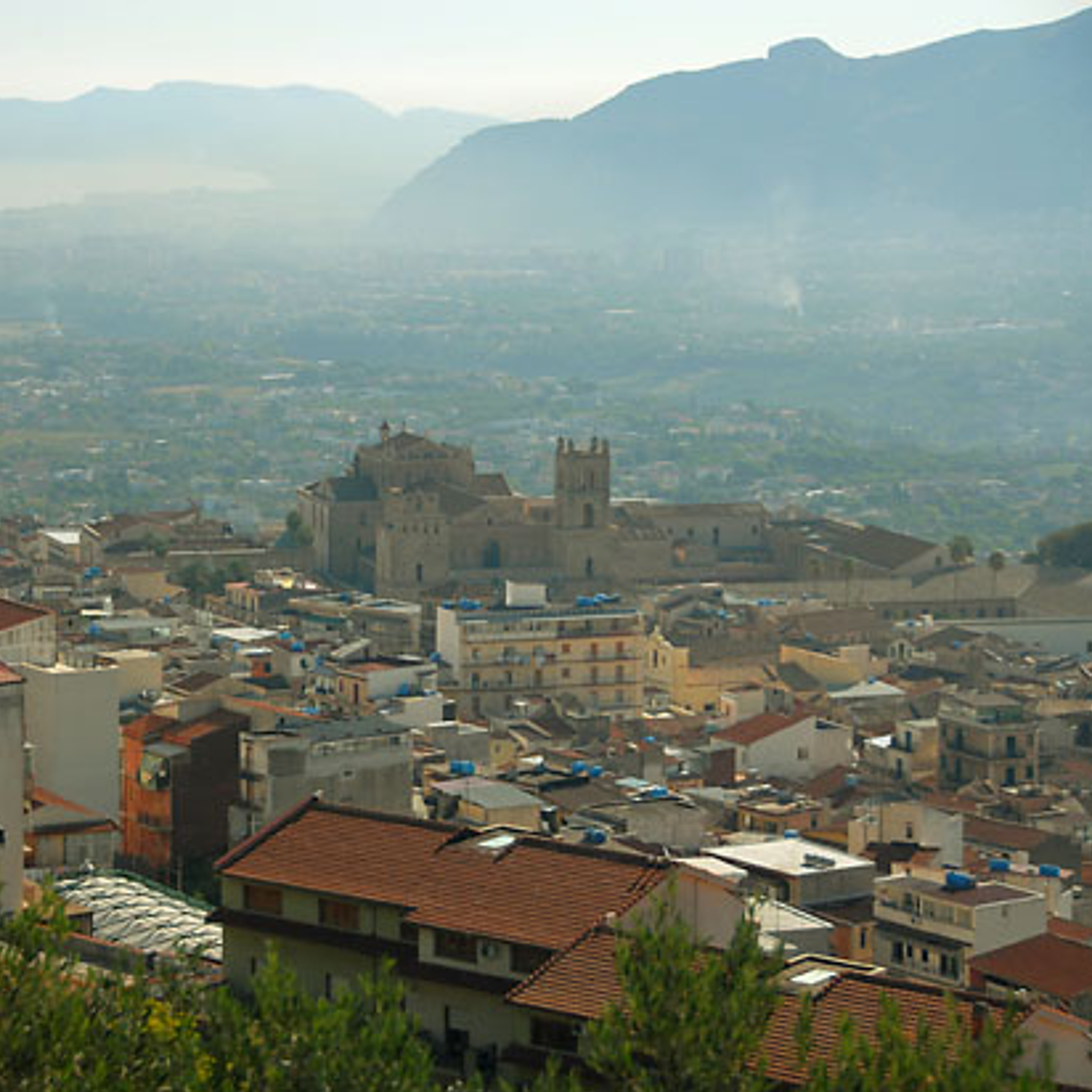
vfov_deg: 16.5
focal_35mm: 106
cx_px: 313
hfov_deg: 16.4
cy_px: 545
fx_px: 3770
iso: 200
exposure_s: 1/640
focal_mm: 55
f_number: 4.8
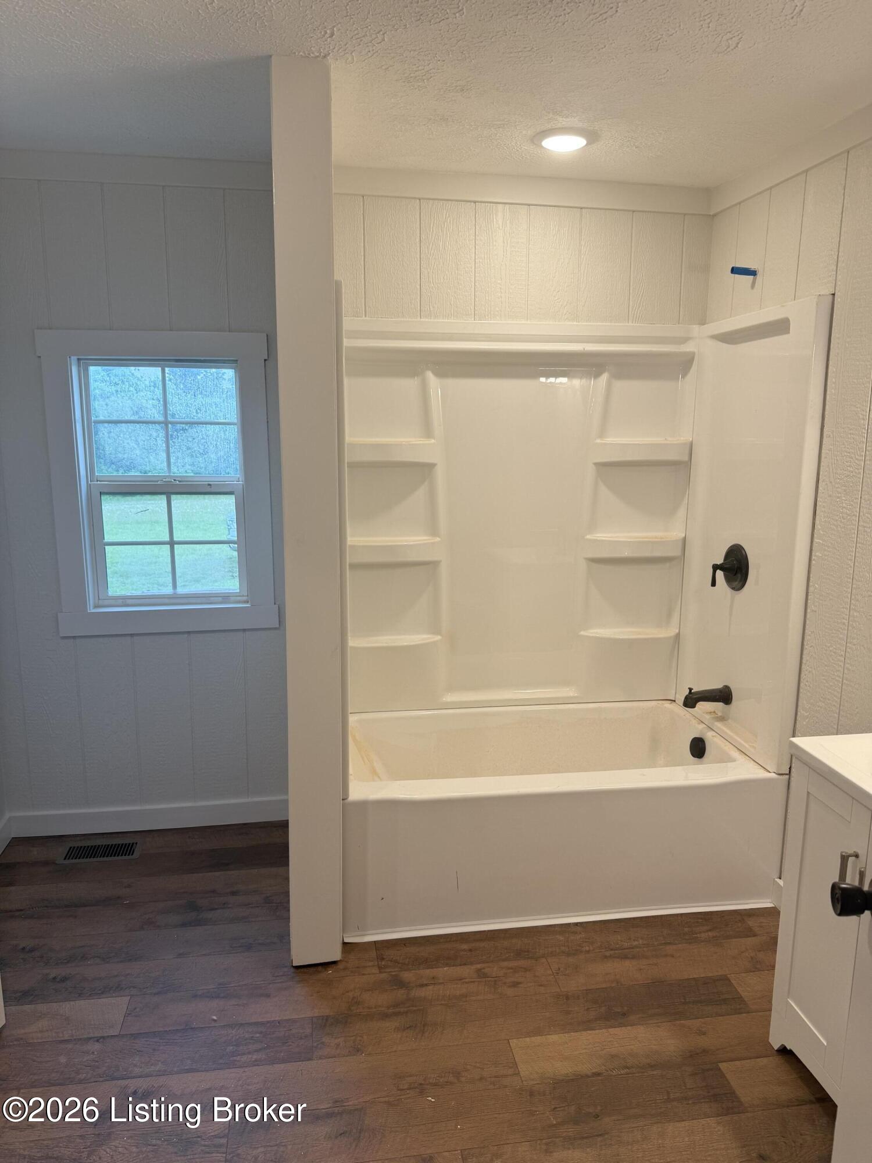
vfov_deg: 71.6
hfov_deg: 56.8
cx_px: 436
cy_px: 582
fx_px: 806
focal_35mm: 24
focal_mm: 6.76
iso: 64
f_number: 1.78
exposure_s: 1/120
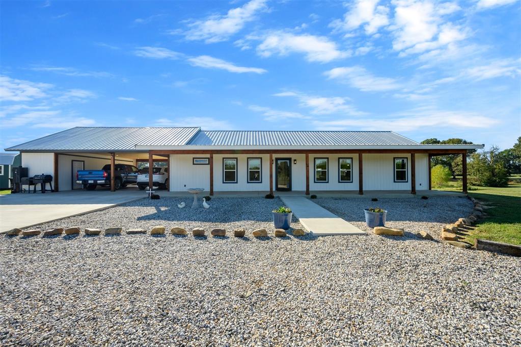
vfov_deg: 81.1
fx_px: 202
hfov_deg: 104.3
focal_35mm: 14
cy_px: 174
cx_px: 260
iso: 320
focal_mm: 14
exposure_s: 1/400
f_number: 10
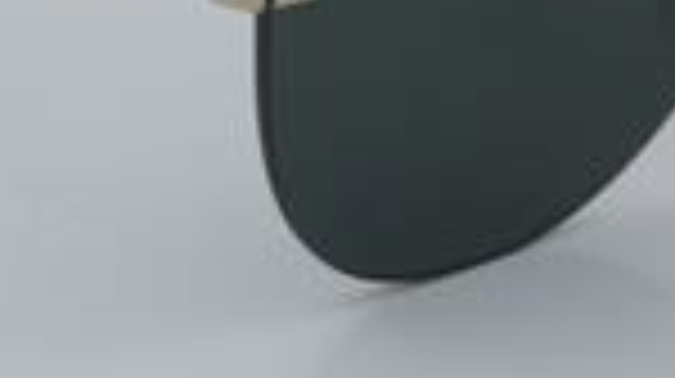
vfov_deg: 5.7
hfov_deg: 10.3
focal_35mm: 210
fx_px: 3755
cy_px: -108
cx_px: 369
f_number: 32
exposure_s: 1/4
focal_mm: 50
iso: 100
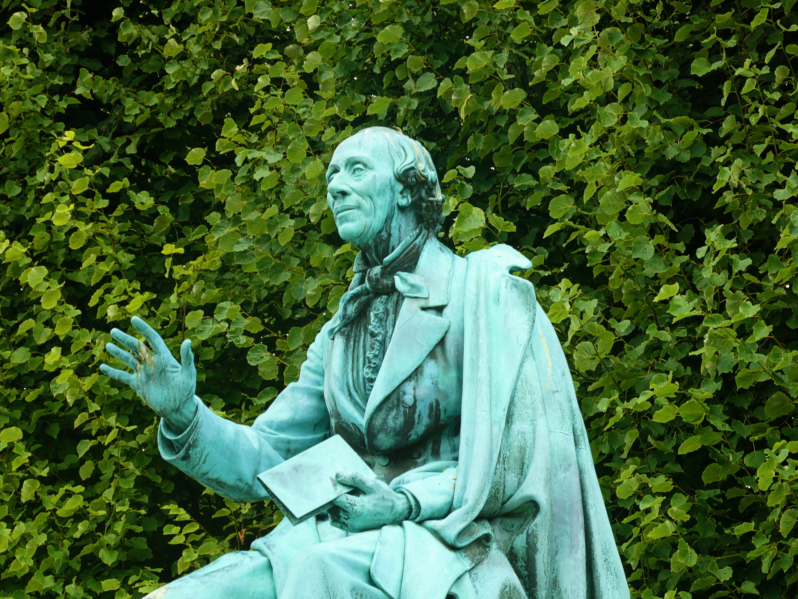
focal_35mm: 160
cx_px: 399
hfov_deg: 12.3
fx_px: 3688
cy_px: 300
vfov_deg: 9.3
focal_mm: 28.7
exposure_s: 1/80
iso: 100
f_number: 5.5
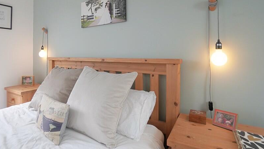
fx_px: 140
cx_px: 106
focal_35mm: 20
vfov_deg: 55.3
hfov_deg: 85.6
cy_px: 56
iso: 320
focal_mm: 10
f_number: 4
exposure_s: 1/160
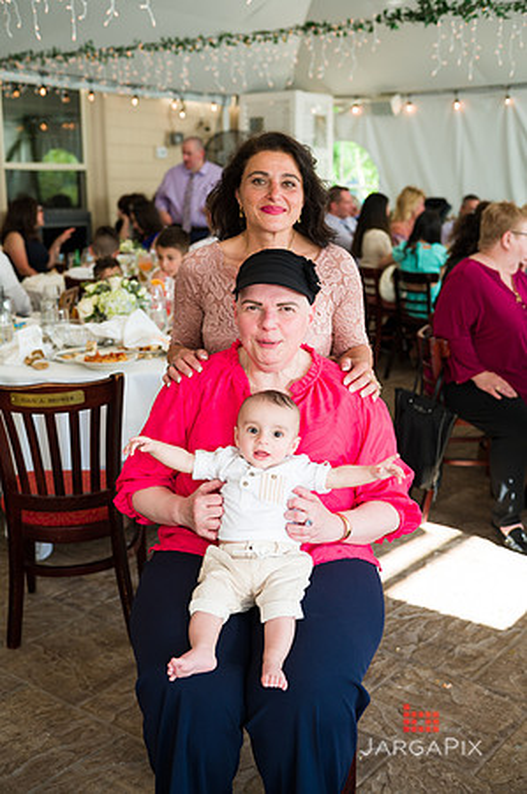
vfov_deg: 46.4
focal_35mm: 42
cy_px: 397
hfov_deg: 31.8
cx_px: 264
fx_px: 924
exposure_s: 1/250
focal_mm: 42
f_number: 4.5
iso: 320
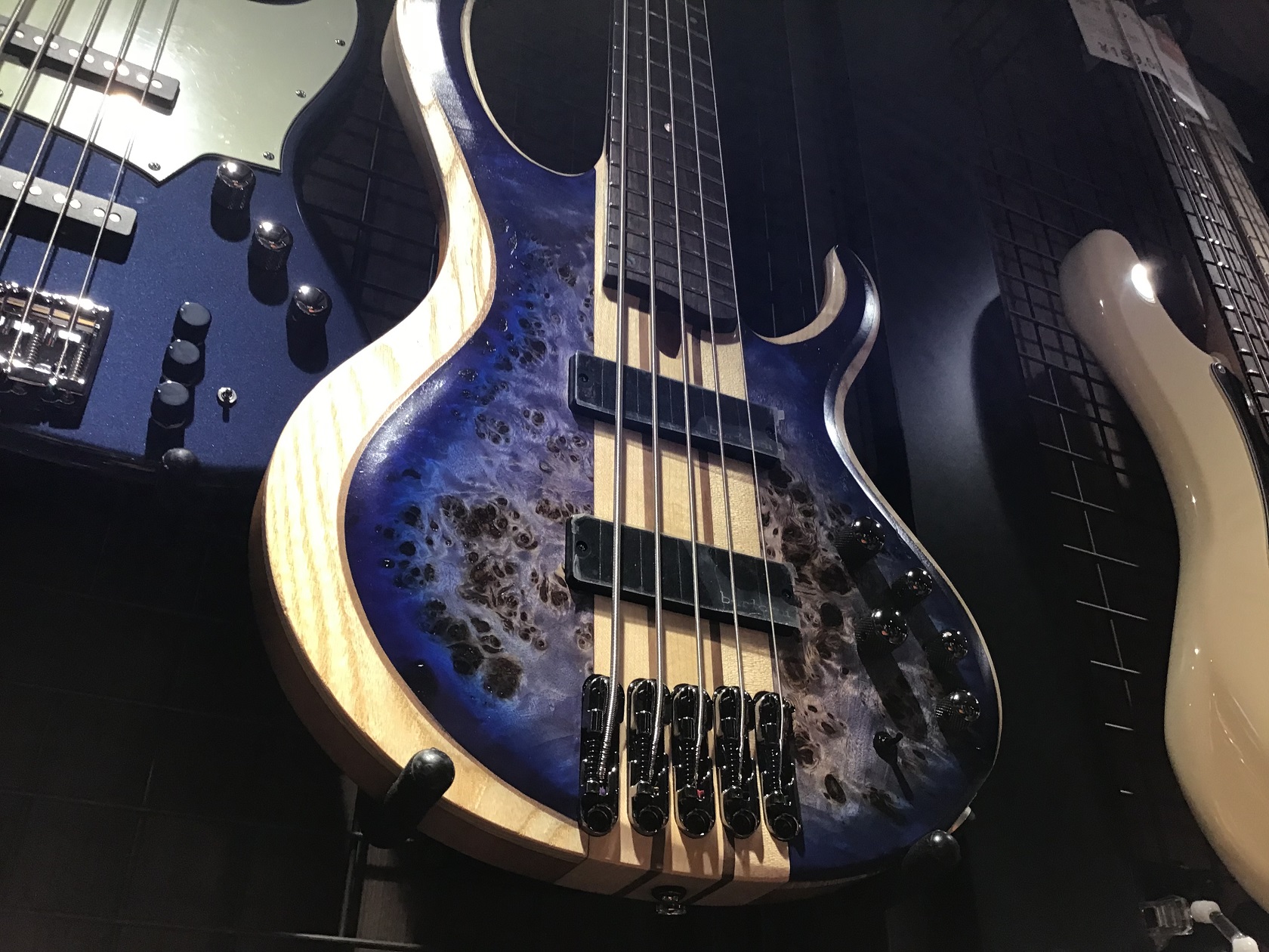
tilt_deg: +33.2
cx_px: 634
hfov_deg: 58.4
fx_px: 1136
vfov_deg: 45.4
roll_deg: +0.2
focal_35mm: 31
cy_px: 476
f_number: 2.4
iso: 50
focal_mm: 3.3
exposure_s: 1/30
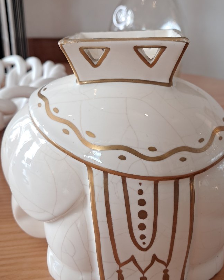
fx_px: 323
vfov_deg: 46.8
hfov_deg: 38.2
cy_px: 134
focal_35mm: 39
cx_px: 123
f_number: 1.8
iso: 80
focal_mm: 4
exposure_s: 1/50
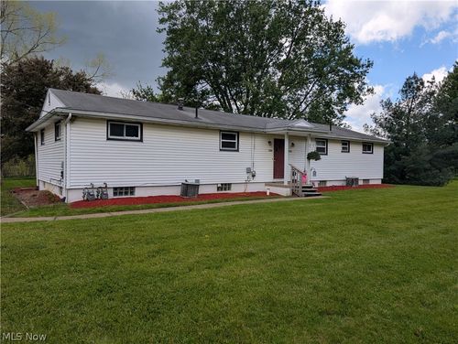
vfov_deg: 56.9
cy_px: 172
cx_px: 229
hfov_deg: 71.5
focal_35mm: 24
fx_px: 318
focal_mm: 6.9
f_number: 1.68
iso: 22
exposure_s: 1/1052
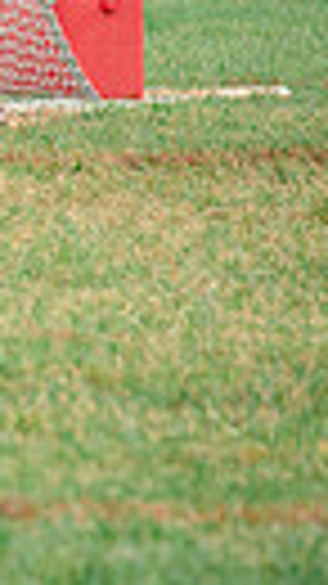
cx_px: -881
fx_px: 14104
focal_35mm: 911
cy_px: 79
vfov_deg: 2.4
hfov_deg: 1.3
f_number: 4.5
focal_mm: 195
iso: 400
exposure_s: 1/1000
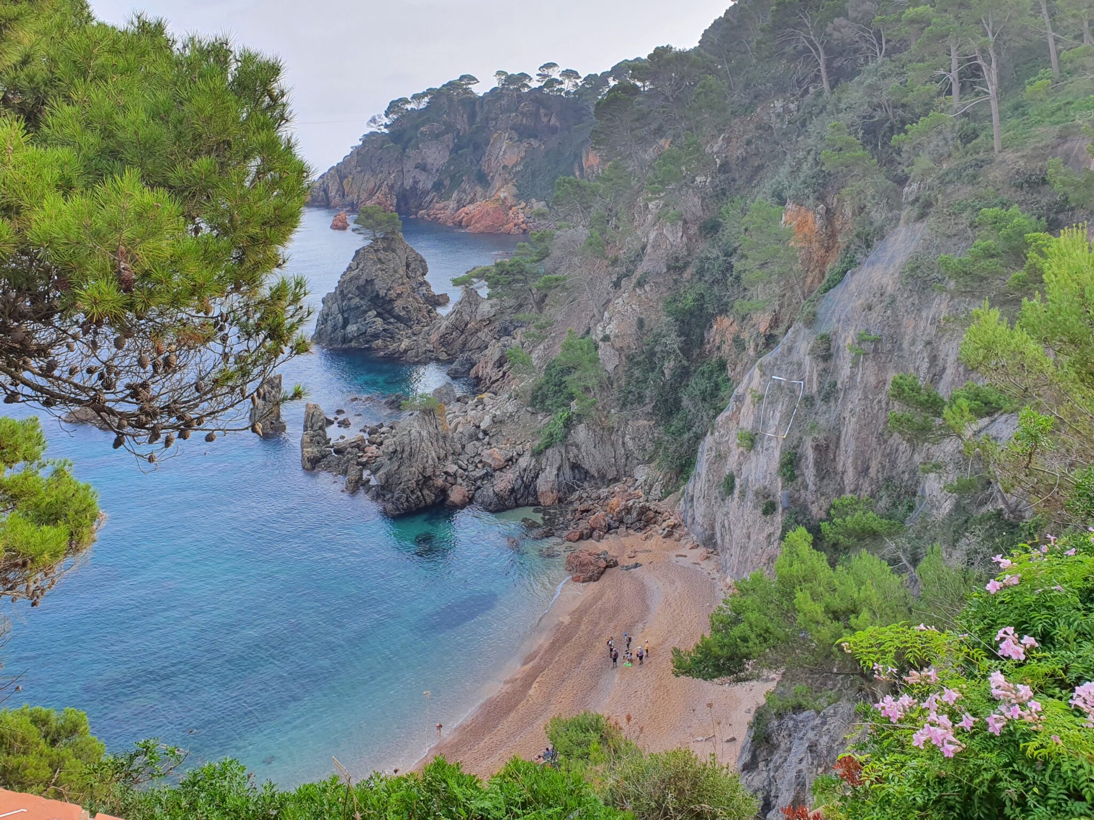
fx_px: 822
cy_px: 410
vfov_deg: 53.1
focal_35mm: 26
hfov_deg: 67.3
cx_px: 547
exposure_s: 1/312
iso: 50
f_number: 2.4
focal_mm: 4.32
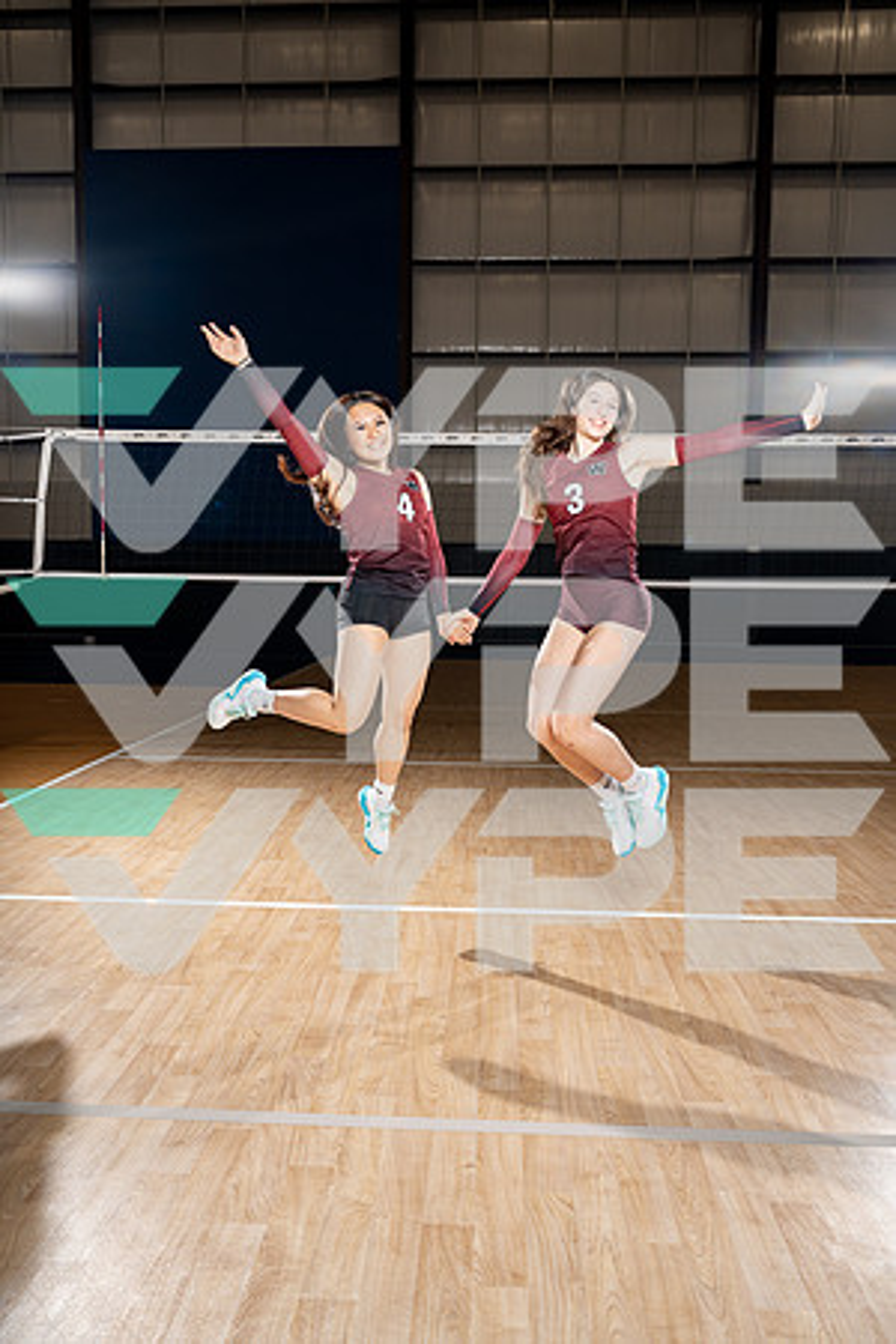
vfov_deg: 67.4
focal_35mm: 27
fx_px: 1008
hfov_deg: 47.9
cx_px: 448
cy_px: 672
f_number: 8
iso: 100
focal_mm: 27
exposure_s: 1/250
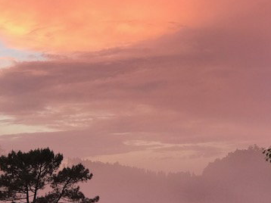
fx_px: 798
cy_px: 156
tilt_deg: +2.8
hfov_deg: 19.3
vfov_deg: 14.4
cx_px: 107
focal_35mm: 102
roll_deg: +4.3
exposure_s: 1/50
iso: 50
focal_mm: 6.6
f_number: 2.8
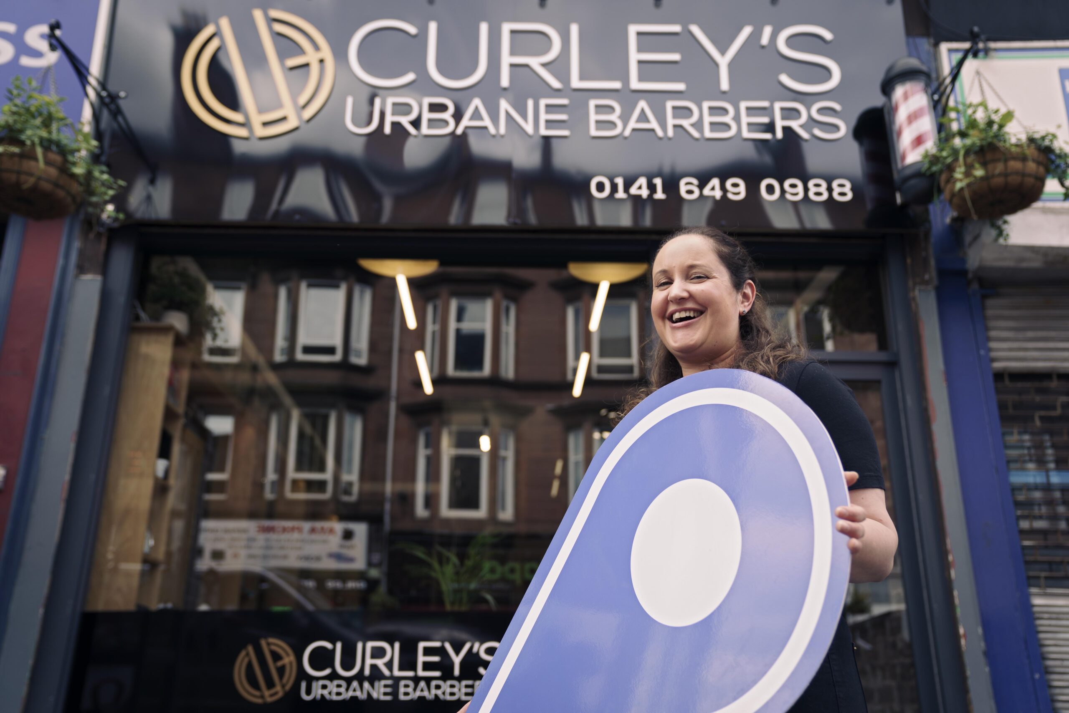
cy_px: 356
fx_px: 950
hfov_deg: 58.7
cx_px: 534
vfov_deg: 41.1
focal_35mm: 32
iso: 100
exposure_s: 1/320
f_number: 2.8
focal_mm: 32
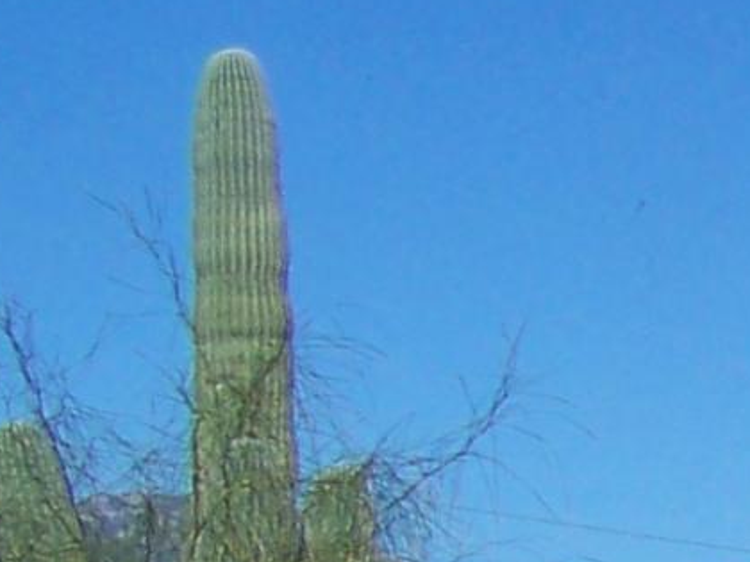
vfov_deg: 5.7
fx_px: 5568
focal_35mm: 257
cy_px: 931
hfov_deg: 6.8
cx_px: 2452
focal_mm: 5.85
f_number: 4
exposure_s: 1/640
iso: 64
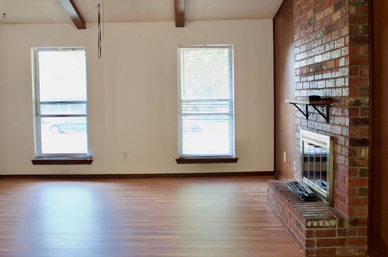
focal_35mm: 39
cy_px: 115
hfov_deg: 49.5
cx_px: 167
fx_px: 419
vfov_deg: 34.0
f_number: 4
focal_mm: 18
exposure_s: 1/60
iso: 800
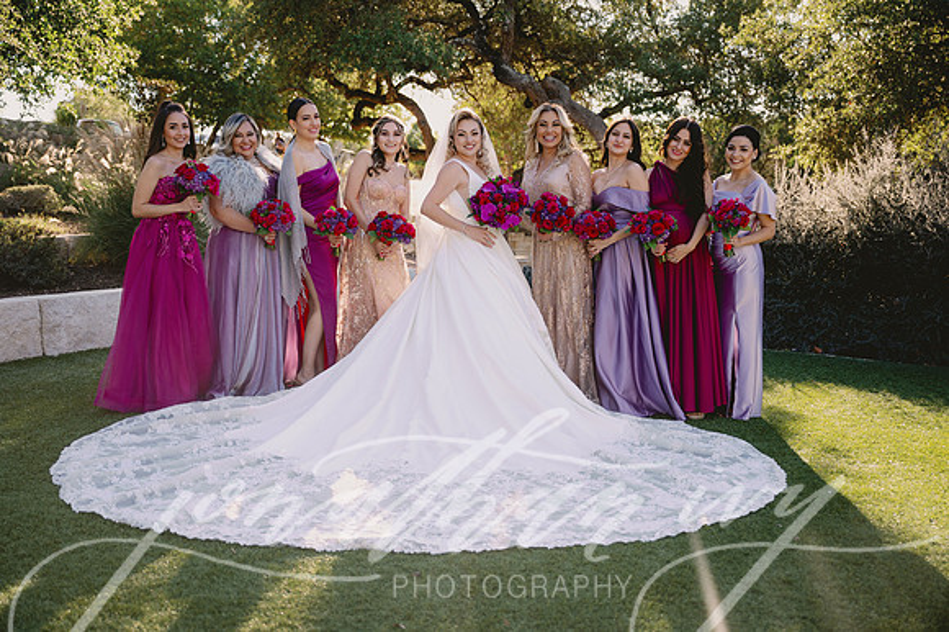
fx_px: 1001
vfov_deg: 35.0
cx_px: 474
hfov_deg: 50.7
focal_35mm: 38
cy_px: 316
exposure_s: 1/320
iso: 80
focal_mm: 38
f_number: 2.8
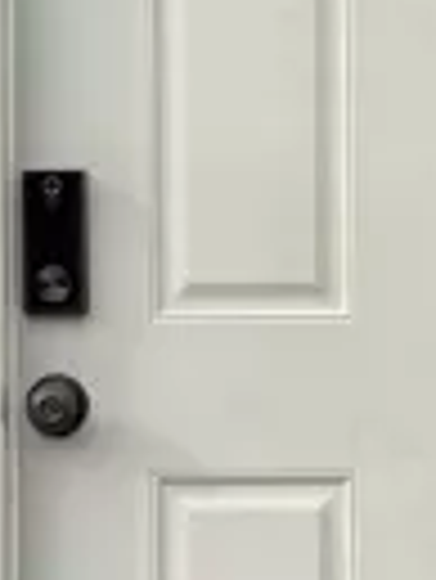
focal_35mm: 139
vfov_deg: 14.2
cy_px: 259
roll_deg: -1.0
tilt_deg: +0.9
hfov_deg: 10.7
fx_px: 2330
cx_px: 225
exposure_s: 1/1855
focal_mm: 6.76
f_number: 1.78
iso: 80
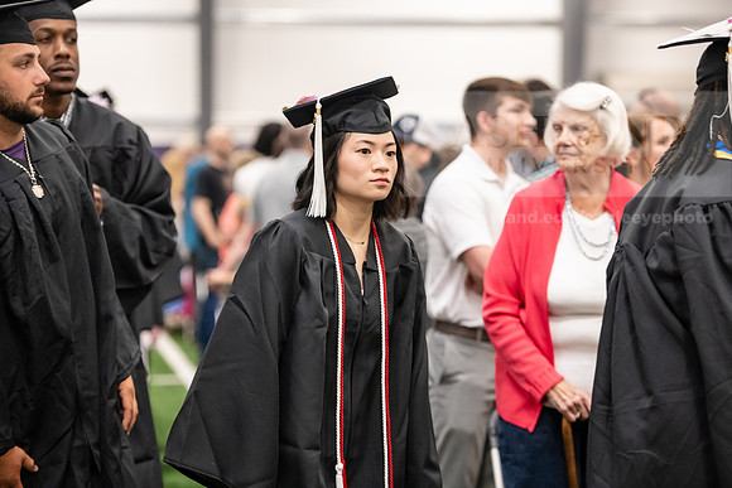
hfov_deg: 17.6
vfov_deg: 11.8
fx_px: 2359
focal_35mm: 116
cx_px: 366
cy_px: 244
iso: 3200
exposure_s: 1/200
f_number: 3.2
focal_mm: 116
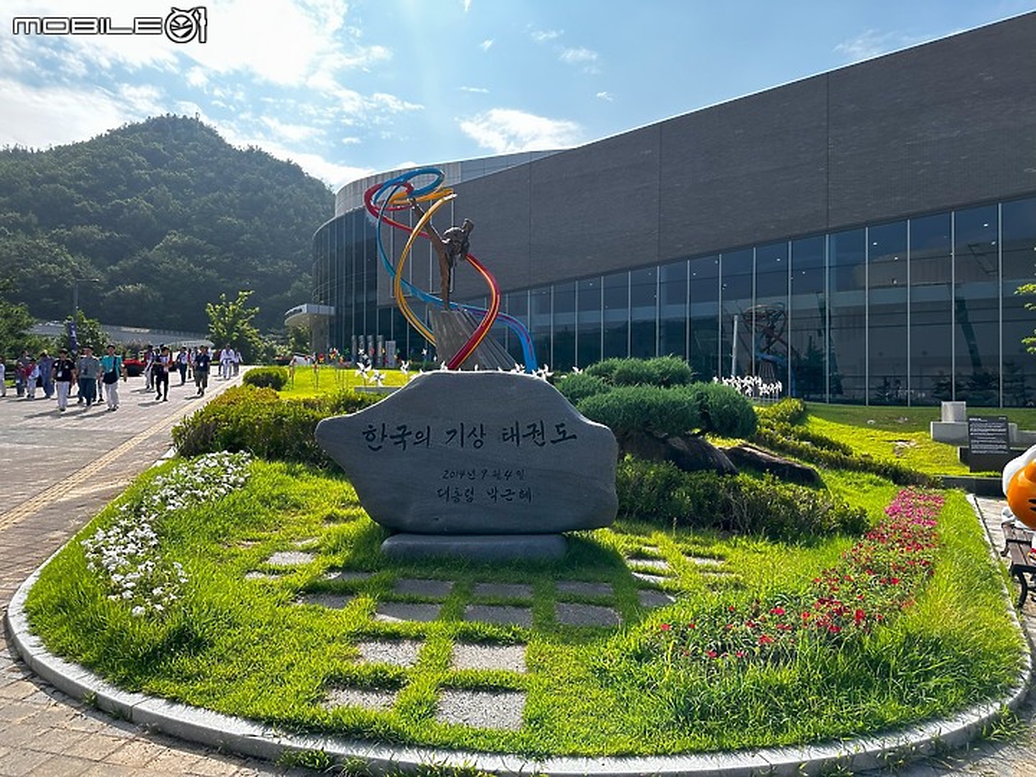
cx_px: 518
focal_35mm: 24
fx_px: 718
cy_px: 388
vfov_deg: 56.8
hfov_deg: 71.6
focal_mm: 6.86
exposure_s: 1/3155
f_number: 1.78
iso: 80
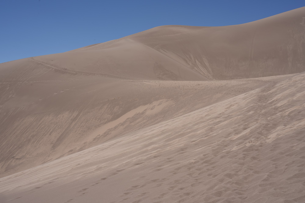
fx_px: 347
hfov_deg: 47.4
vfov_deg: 32.6
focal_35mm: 41
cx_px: 152
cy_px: 102
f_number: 14
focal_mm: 41
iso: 80
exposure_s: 1/160
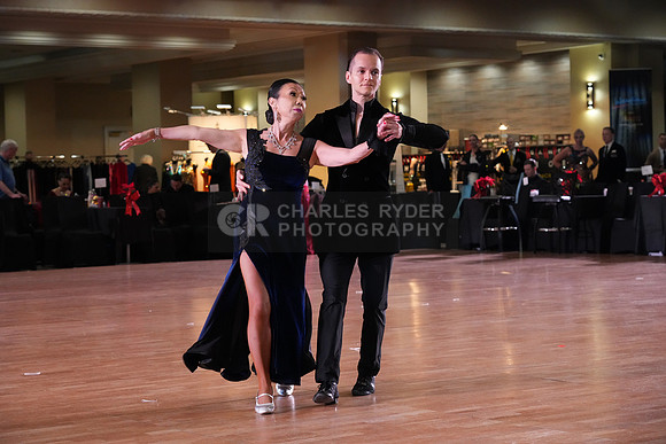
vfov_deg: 16.3
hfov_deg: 24.2
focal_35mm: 84
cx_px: 333
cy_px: 222
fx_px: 1554
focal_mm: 84
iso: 5000
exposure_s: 1/320
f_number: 5.6
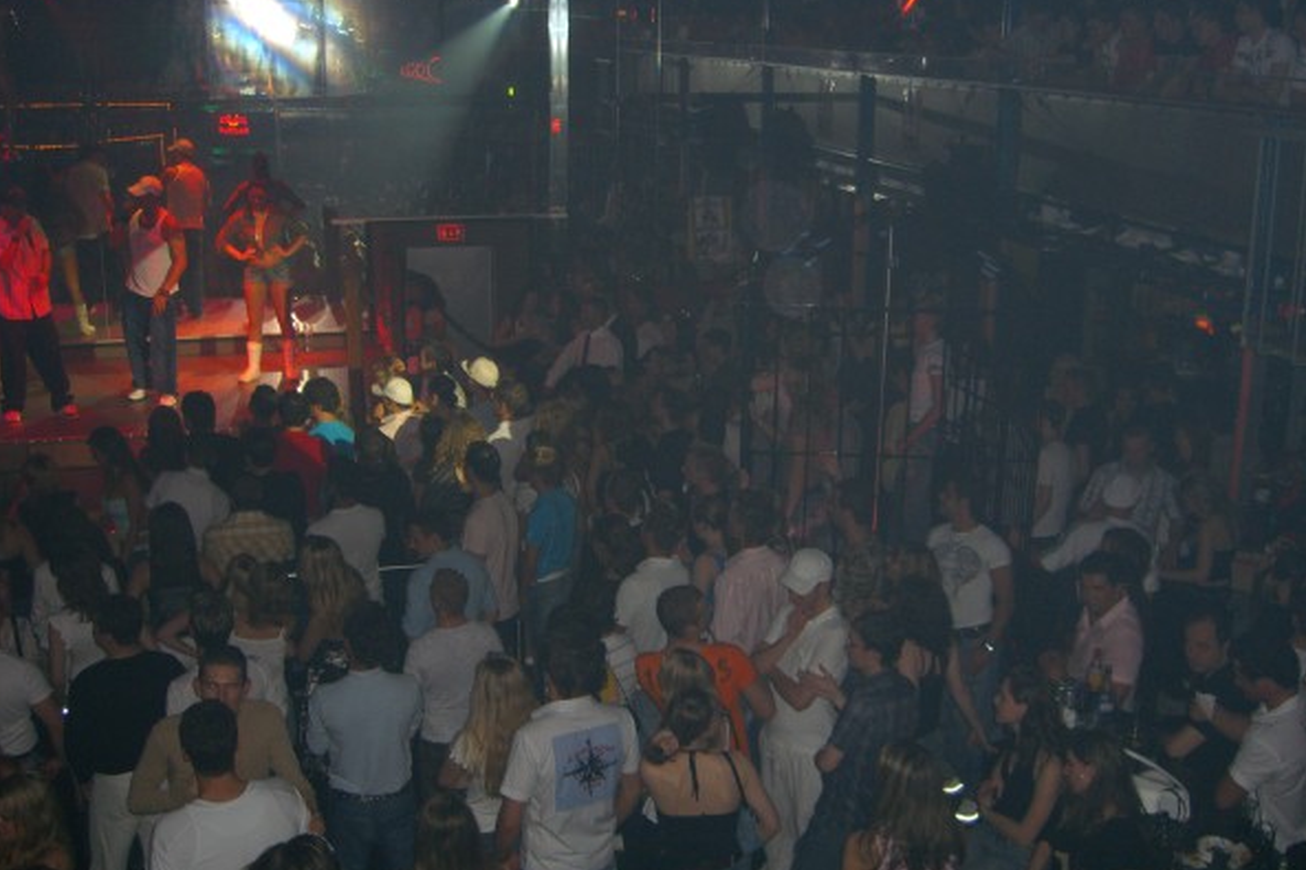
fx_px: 1451
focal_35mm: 40
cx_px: 652
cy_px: 429
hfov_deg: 48.5
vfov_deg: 33.4
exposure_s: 1/60
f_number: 2.8
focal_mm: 7.9
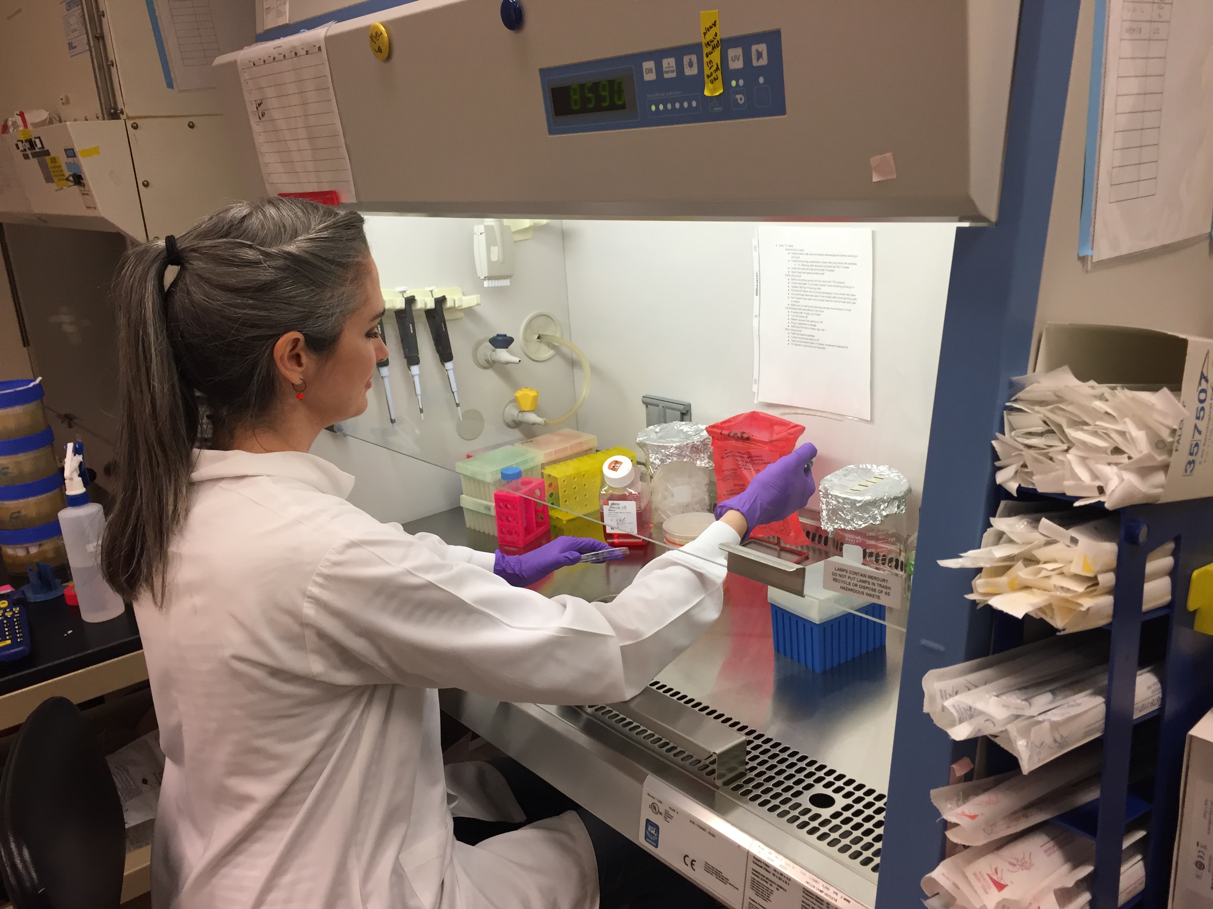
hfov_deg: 61.7
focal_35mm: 29
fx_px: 1016
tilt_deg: -17.6
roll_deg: +3.9
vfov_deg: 48.2
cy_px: 454
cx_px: 606
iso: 32
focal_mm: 4.15
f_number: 2.2
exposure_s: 1/40
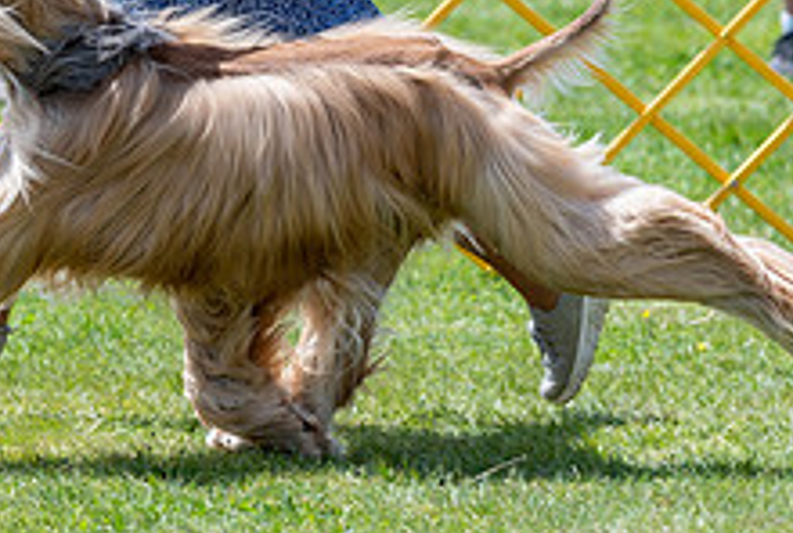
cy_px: -30
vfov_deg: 3.1
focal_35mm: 443
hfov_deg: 4.6
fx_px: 9785
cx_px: 154
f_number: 3.5
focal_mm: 131
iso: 100
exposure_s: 1/1000
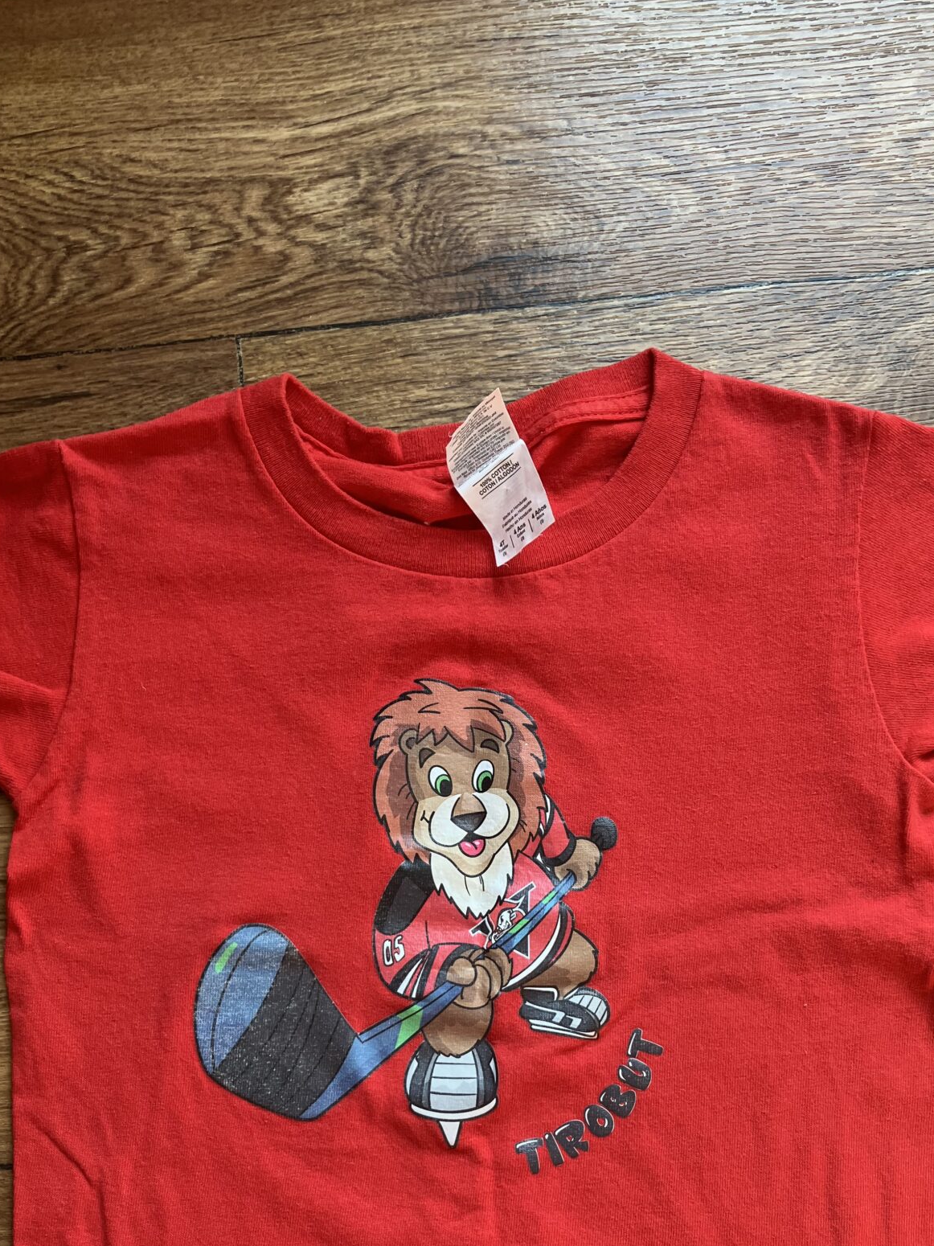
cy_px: 807
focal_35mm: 37
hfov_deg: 38.7
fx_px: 1331
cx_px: 481
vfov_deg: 49.5
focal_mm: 3.99
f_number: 1.8
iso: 64
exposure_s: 1/121
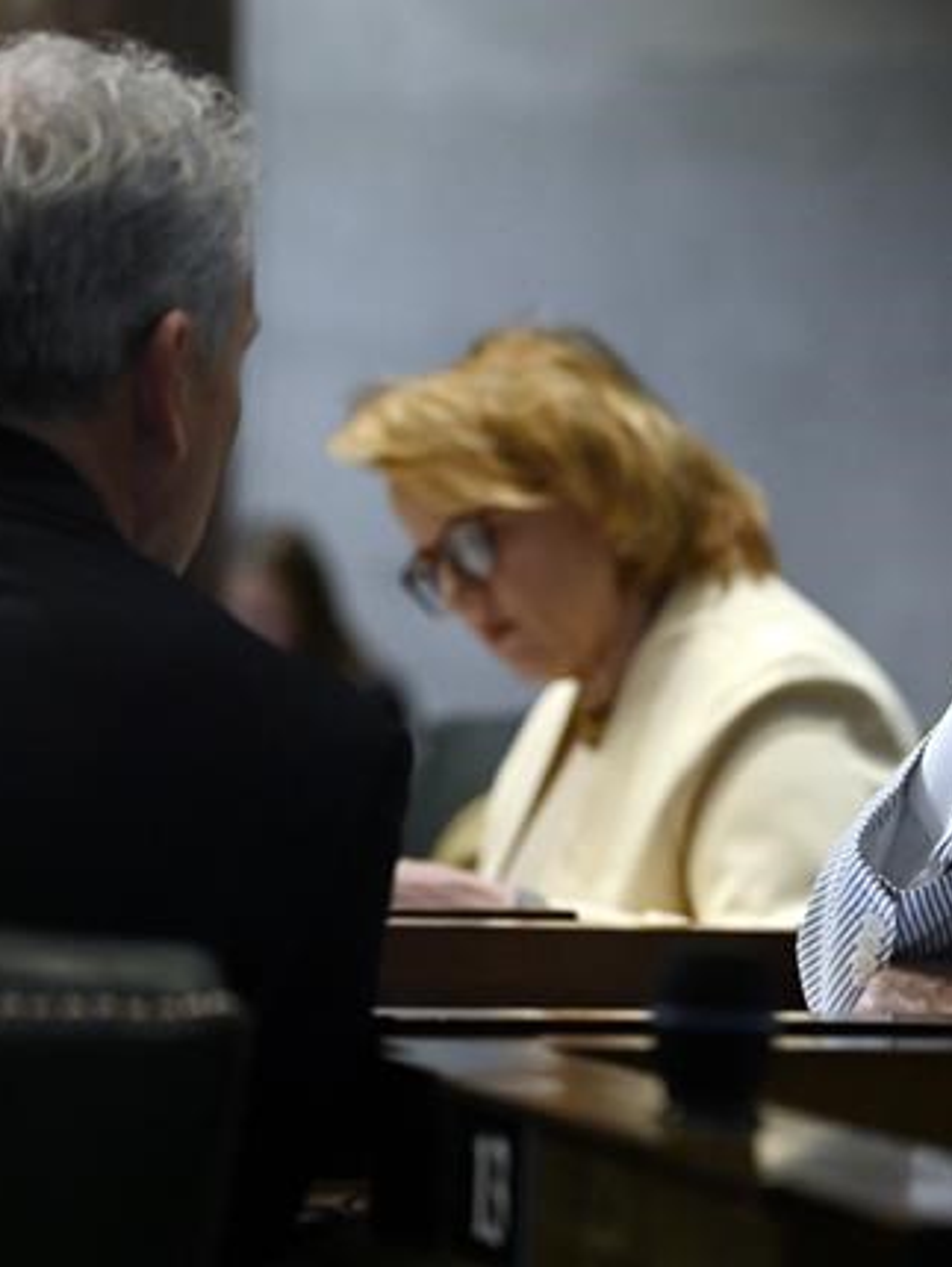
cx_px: 890
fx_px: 5055
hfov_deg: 10.7
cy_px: 635
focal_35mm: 138
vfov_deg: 14.3
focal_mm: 95
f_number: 2.8
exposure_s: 1/200
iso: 8000
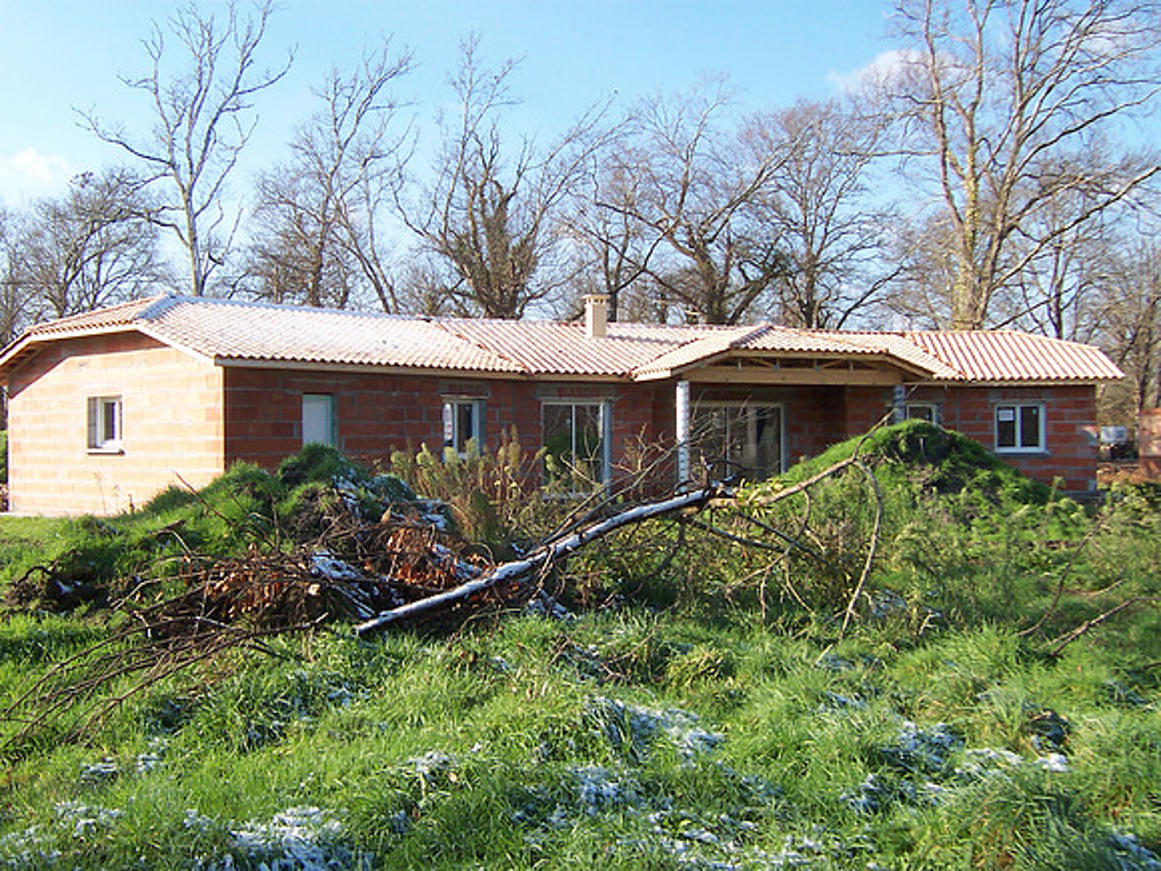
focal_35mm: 36
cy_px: 436
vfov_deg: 39.7
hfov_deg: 51.4
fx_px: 1207
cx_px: 580
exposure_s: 1/350
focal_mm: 5.6
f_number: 4
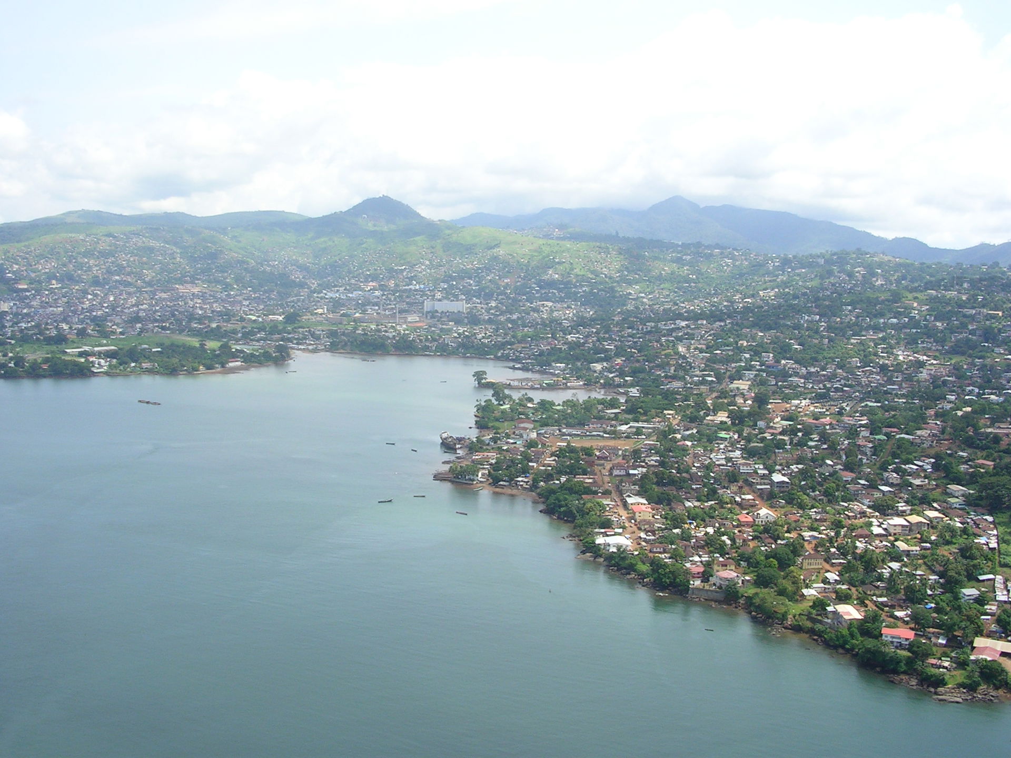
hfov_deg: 49.0
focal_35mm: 38
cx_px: 506
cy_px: 379
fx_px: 1110
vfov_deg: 37.7
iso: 50
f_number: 5.6
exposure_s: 1/183
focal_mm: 5.8
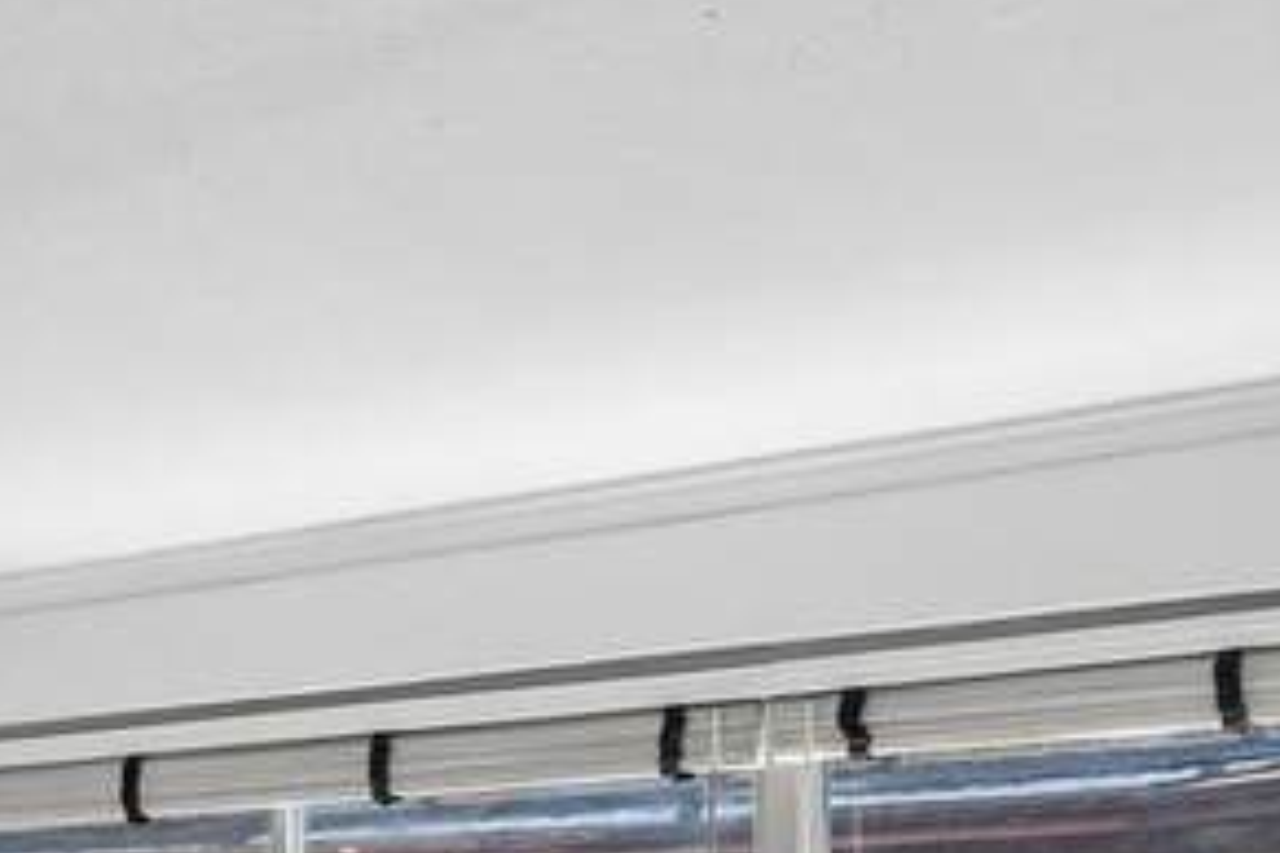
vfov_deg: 19.1
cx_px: -400
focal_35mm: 66
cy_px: 1101
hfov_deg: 25.9
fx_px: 2346
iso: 250
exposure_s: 1/20
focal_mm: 10
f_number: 8
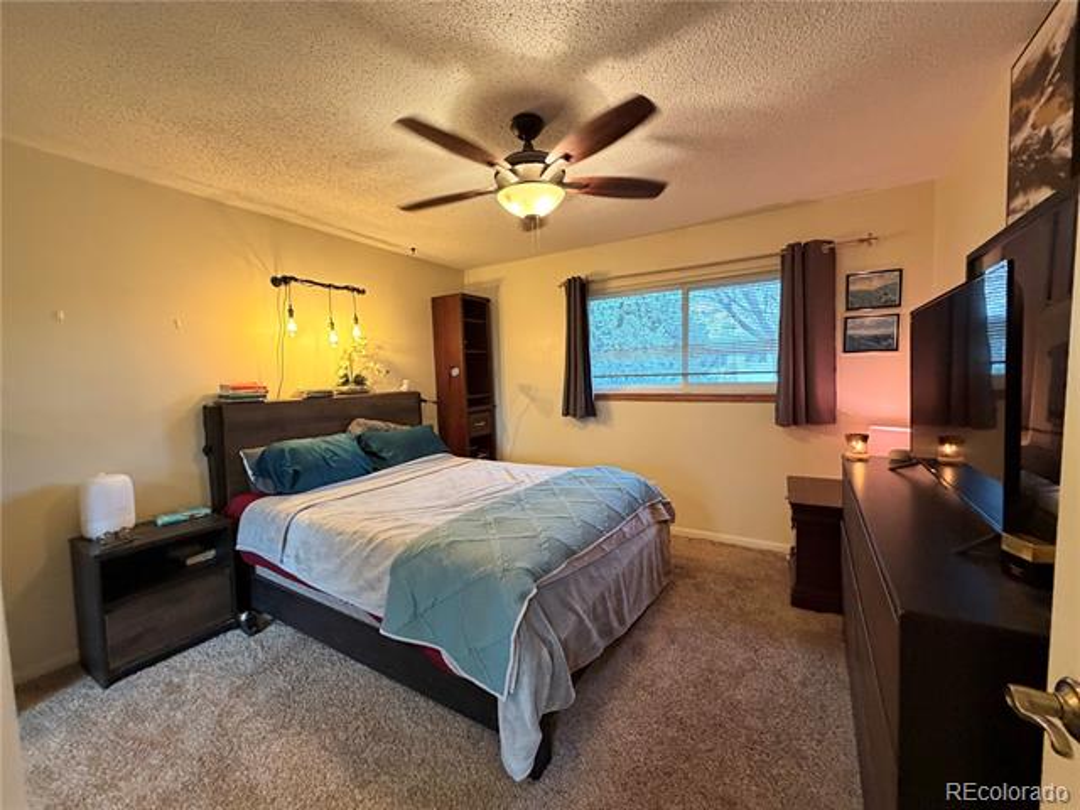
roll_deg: +1.4
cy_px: 405
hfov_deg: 102.1
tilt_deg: -5.0
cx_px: 540
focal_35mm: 14
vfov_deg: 85.7
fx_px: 437
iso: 500
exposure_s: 1/60
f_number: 2.2
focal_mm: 2.22
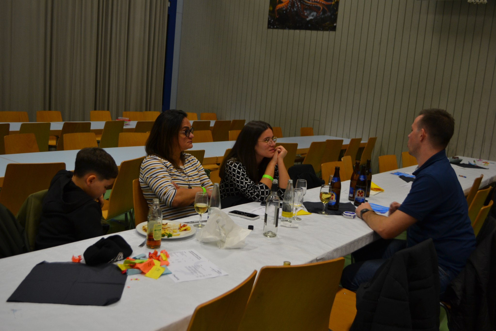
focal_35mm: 36
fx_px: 496
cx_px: 248
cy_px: 166
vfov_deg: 36.9
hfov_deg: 53.1
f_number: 4
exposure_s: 1/40
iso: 400
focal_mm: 24
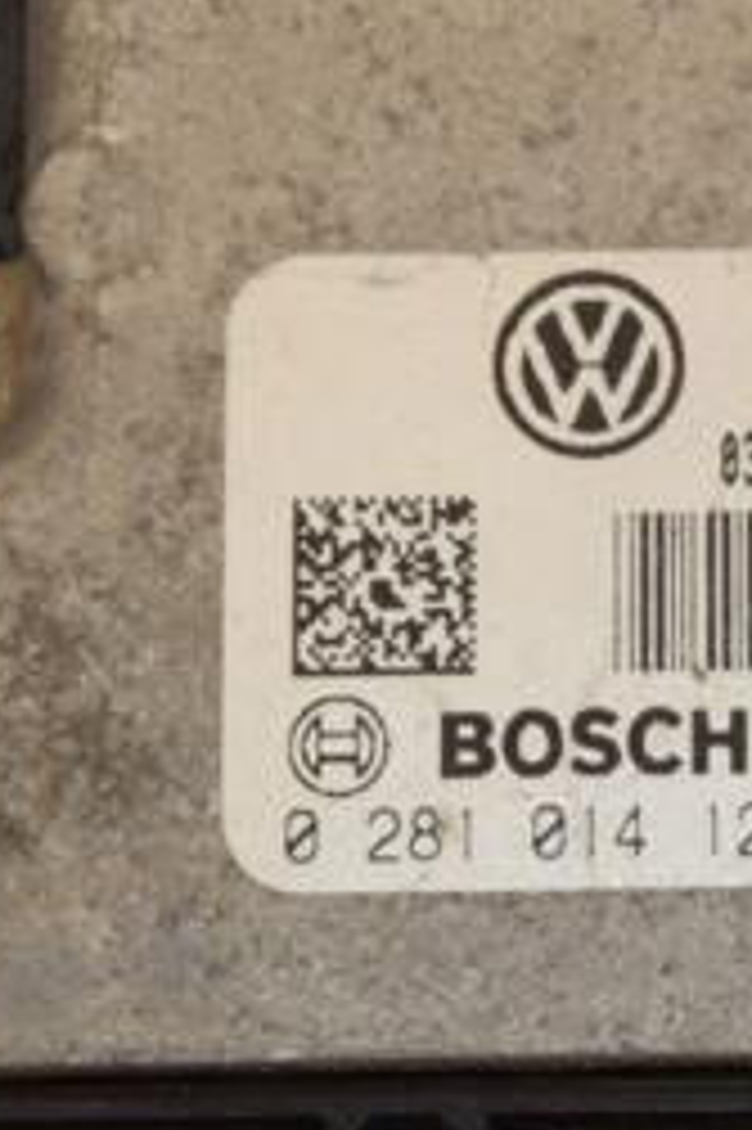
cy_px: 351
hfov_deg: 3.9
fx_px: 11044
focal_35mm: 352
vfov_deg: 5.9
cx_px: 1000
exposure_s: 1/200
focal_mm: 98
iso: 800
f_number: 10
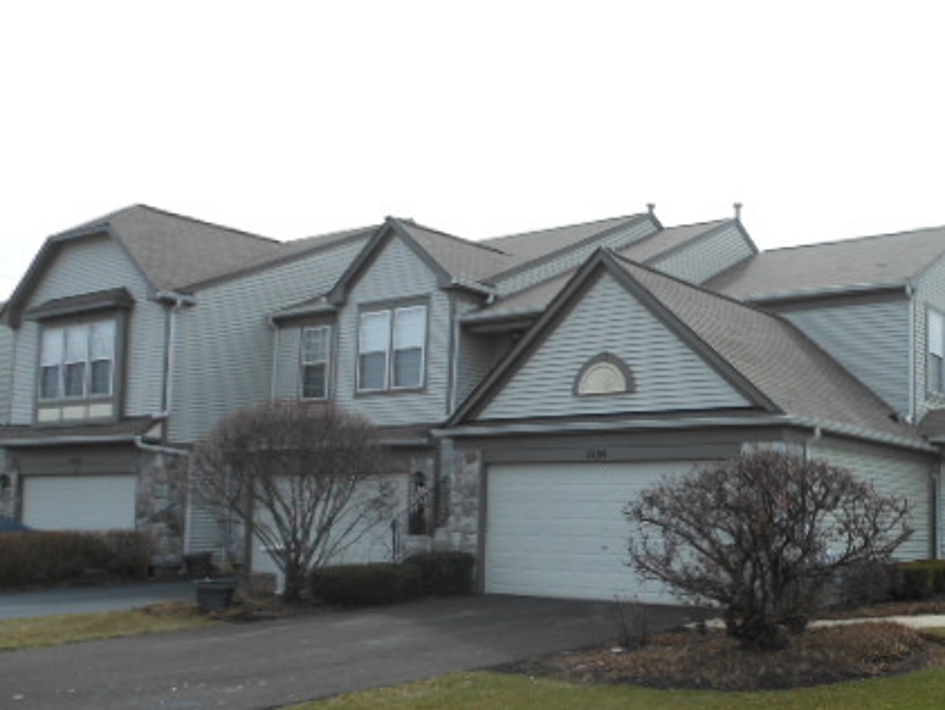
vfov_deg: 37.7
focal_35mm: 38
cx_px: 703
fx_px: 1038
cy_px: 382
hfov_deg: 47.3
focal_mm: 4.5
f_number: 3.2
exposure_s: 1/1000
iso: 80
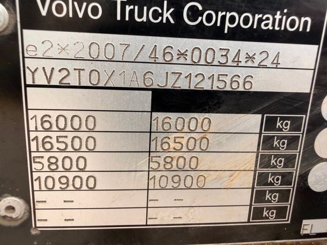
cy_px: 122
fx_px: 227
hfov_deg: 71.6
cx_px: 164
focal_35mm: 24
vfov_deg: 56.8
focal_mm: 2.22
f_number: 2.2
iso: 160
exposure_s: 1/121
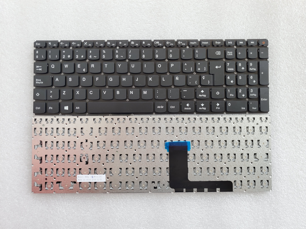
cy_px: 114
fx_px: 230
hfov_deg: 67.3
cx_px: 153
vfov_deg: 53.1
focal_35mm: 26
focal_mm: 4.3
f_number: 1.5
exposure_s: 1/161
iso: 50
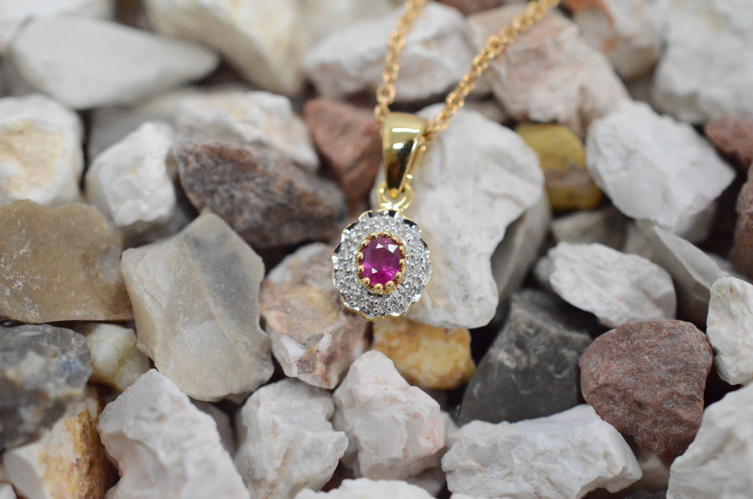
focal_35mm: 60
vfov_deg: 22.5
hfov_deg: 33.5
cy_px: 250
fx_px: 1252
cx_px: 376
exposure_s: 1/2500
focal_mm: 40
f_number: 6.3
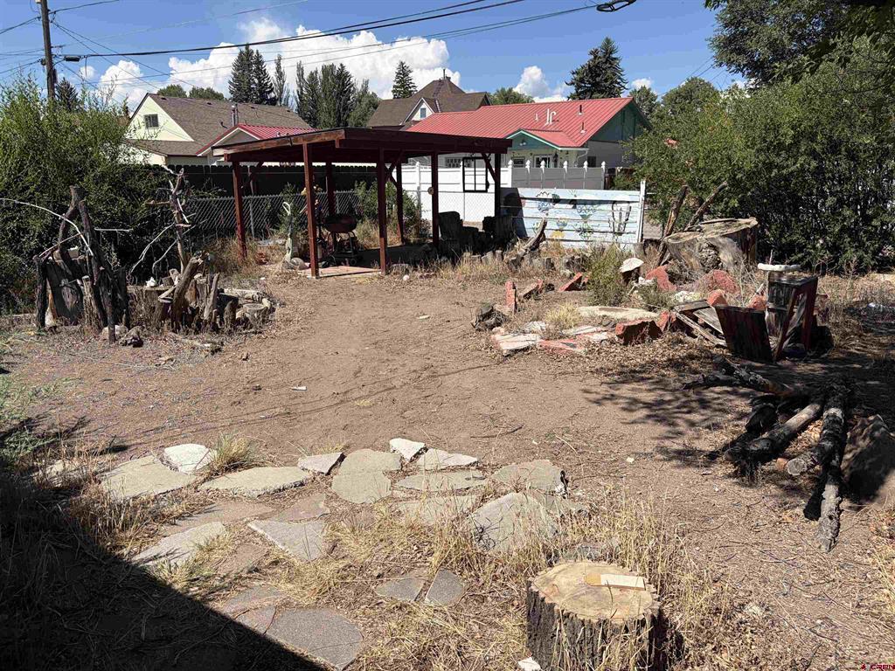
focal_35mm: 26
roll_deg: +0.9
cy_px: 336
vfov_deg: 53.1
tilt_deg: -12.1
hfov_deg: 67.3
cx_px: 448
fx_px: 672
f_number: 1.6
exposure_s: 1/4608
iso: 50
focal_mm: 5.96
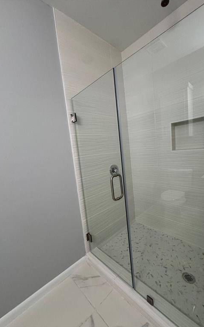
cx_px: 113
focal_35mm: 15
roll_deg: +6.5
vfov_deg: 101.5
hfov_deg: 74.6
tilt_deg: -8.1
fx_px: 133
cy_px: 164
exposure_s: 1/60
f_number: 2.2
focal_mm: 2.22
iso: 200
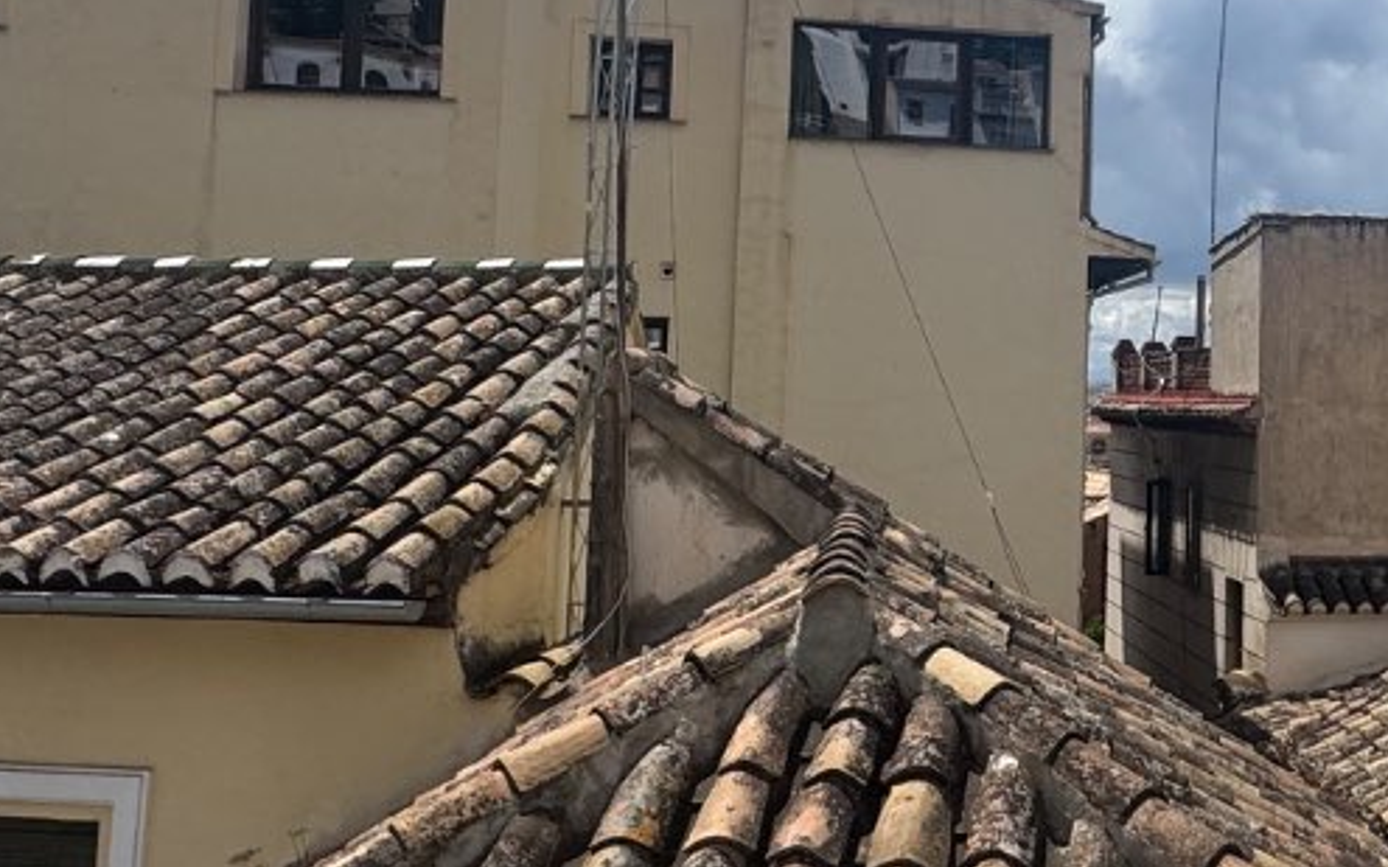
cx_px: 1228
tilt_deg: +5.4
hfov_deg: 41.2
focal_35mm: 45
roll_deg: -1.3
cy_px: 268
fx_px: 1702
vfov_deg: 28.3
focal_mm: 2.22
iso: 50
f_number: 2.2
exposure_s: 1/3546
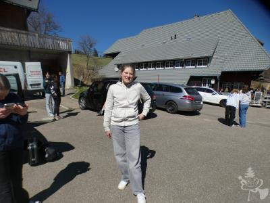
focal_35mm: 20
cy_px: 102
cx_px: 135
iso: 80
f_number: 2.8
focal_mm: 3.6
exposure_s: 1/2500
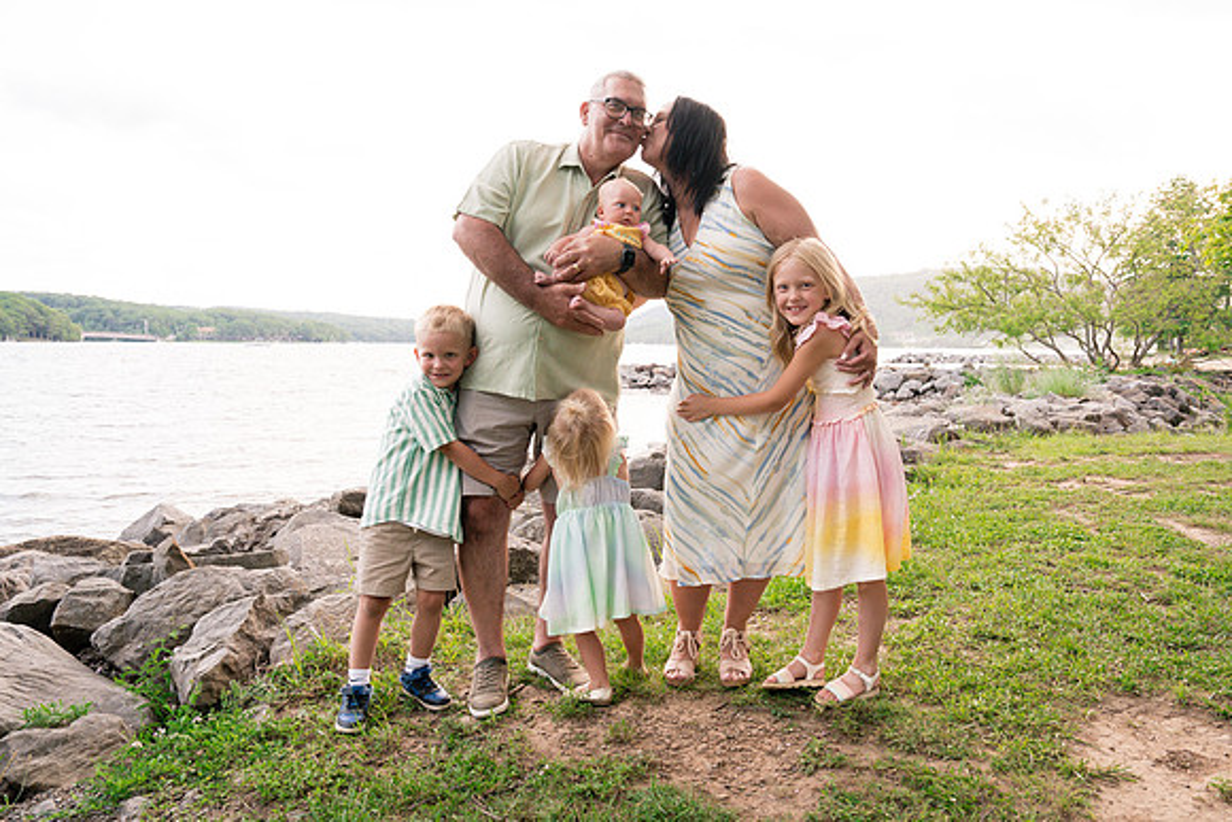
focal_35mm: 25
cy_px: 424
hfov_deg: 71.1
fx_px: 862
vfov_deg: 51.0
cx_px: 642
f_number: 5.6
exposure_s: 1/200
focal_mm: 24
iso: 800
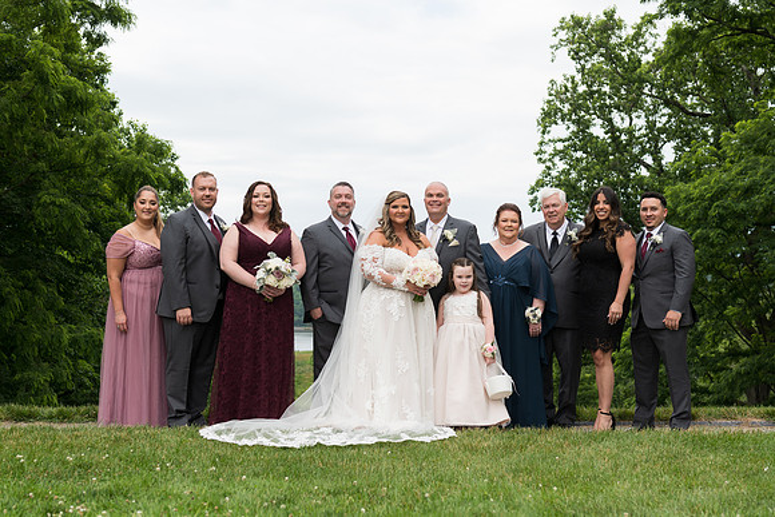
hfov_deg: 38.0
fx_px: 1126
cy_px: 258
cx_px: 374
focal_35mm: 52
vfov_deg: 25.9
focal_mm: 50
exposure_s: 1/320
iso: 64
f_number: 4.5
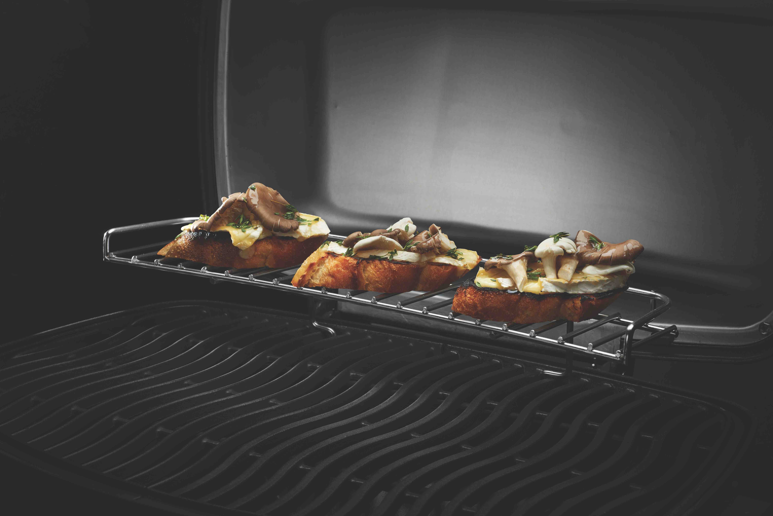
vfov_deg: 13.1
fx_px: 2255
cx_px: 386
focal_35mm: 105
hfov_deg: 19.4
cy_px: 258
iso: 200
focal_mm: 105
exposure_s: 1/160
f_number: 16
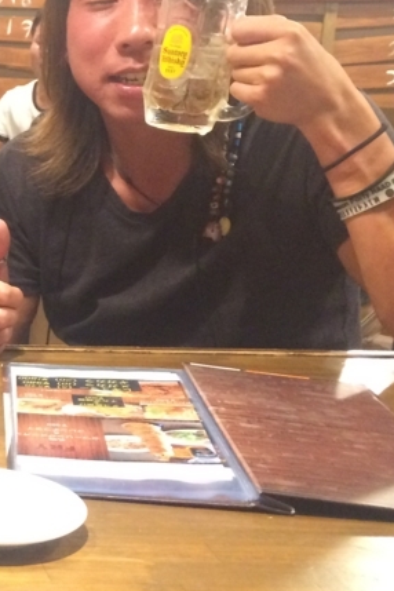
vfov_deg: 28.1
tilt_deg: -11.3
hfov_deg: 16.7
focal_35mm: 72
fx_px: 1182
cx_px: -238
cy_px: 270
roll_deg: -1.2
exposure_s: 1/20
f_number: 2.2
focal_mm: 4.15
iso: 320
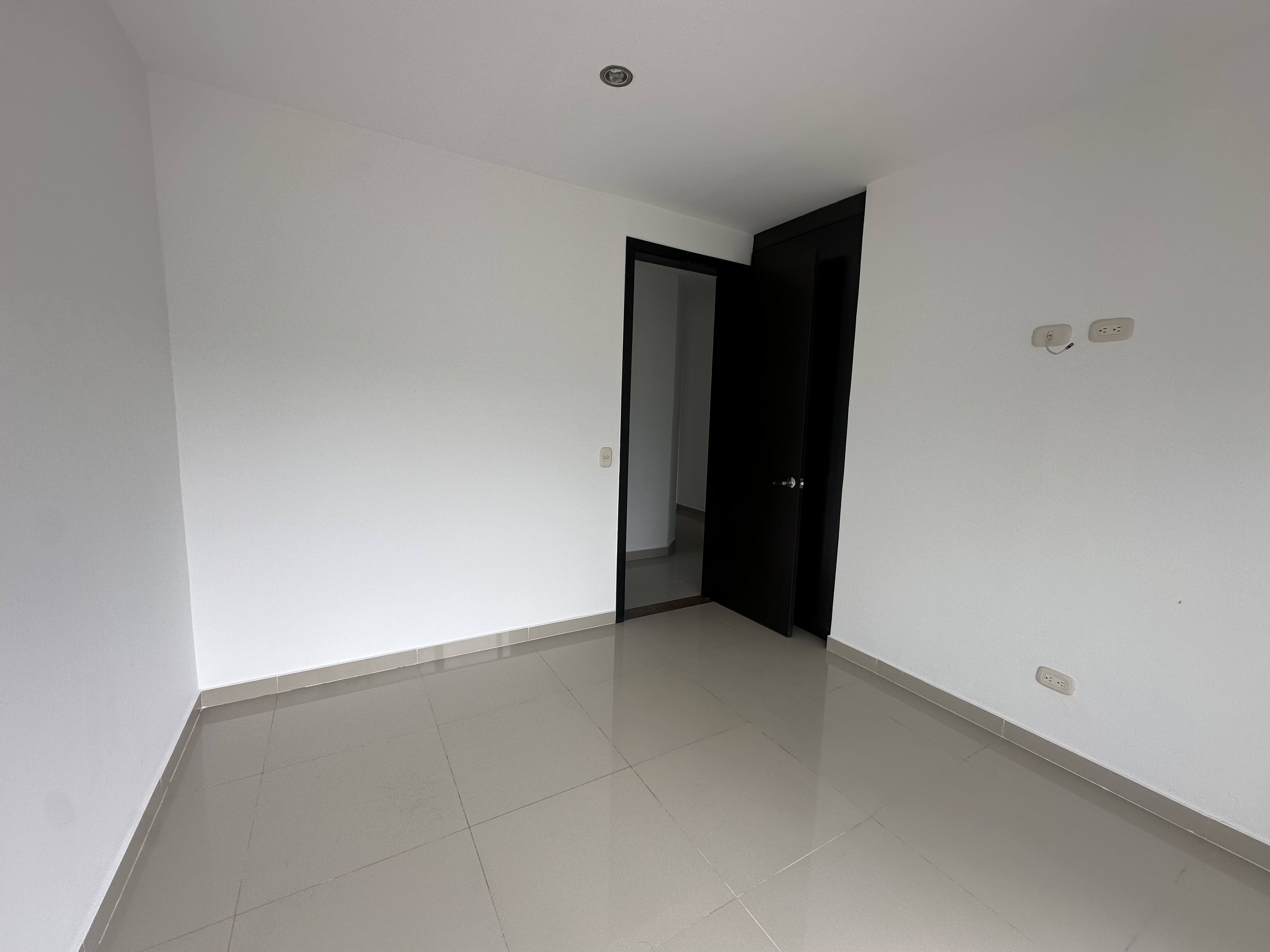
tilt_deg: -6.7
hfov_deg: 102.1
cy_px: 476
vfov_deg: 85.7
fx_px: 514
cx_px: 635
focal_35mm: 14
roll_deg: -3.0
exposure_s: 1/191
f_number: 2.2
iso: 40
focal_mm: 2.22
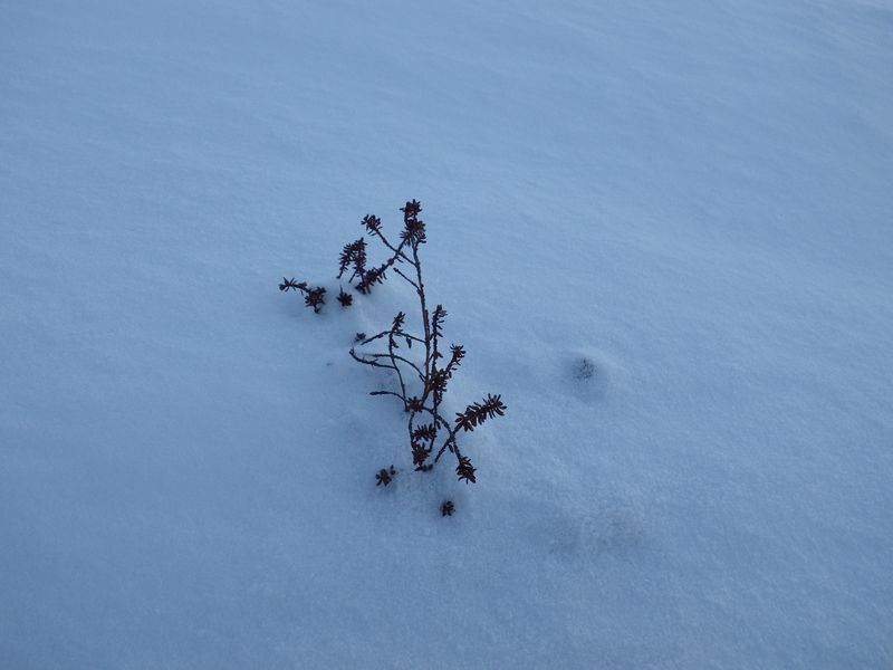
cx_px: 446
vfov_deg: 49.7
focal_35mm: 28
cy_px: 335
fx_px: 722
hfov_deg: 63.4
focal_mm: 5
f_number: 4.2
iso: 125
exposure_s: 1/160
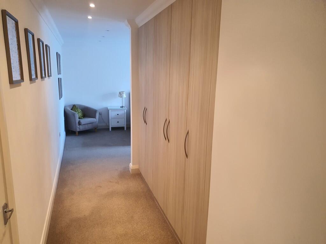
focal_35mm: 26
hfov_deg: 67.3
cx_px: 163
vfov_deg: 53.1
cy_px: 122
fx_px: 245
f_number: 2.4
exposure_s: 1/50
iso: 320
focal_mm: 4.3
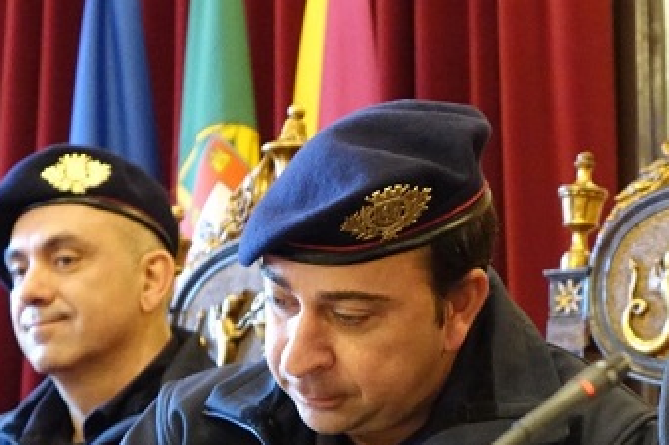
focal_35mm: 142
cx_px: 635
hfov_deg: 14.3
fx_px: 2637
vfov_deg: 9.6
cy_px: 320
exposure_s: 1/80
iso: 4000
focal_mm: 23.32
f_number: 2.8
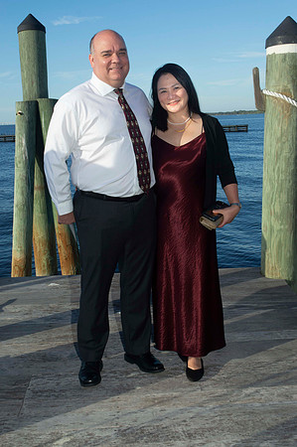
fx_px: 540
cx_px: 148
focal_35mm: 44
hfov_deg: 30.8
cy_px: 224
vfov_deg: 45.0
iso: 100
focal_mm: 29
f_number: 10
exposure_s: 1/160
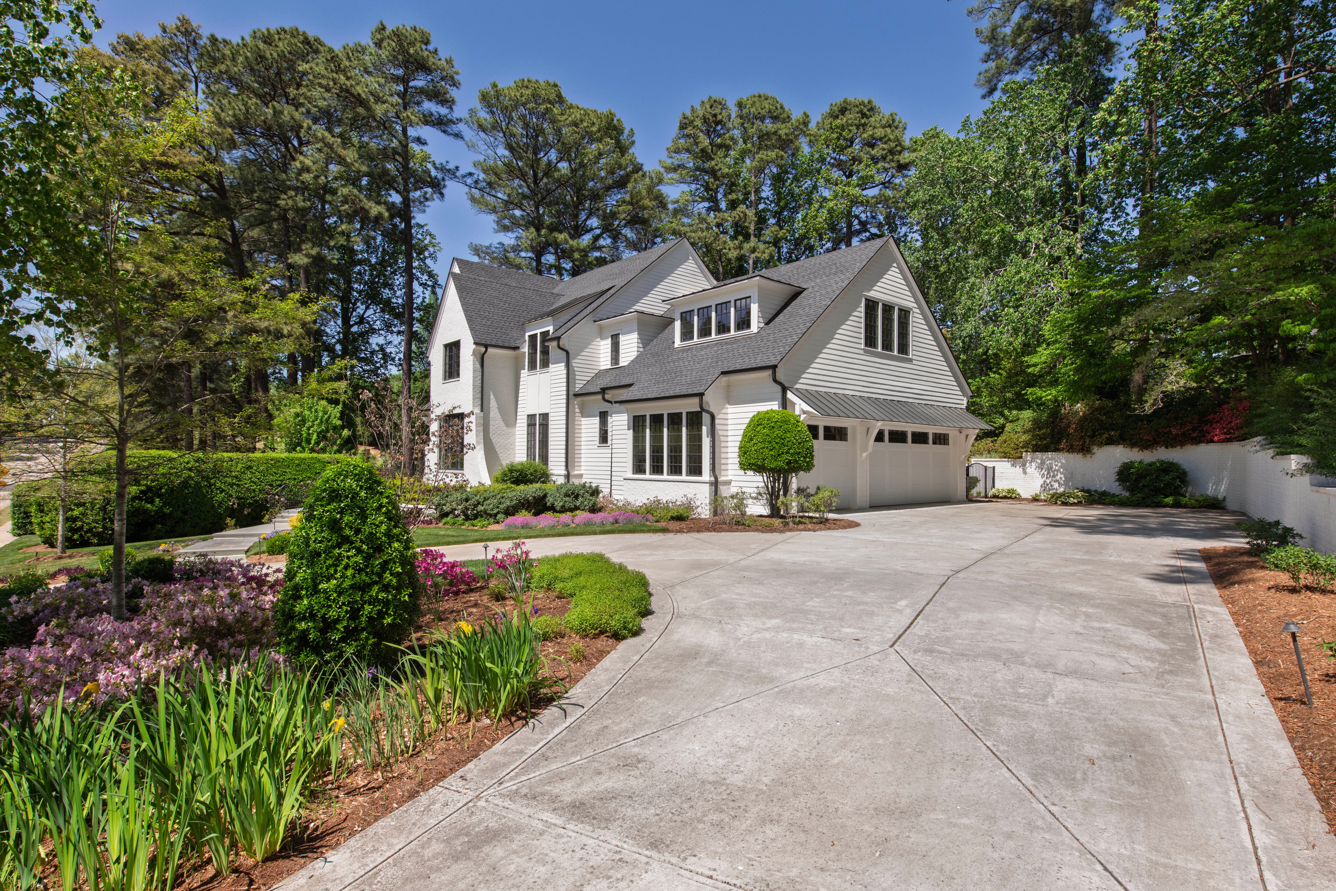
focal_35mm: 18
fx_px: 668
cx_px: 668
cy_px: 446
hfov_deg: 90.0
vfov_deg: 67.4
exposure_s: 1/400
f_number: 11
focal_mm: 18
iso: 500
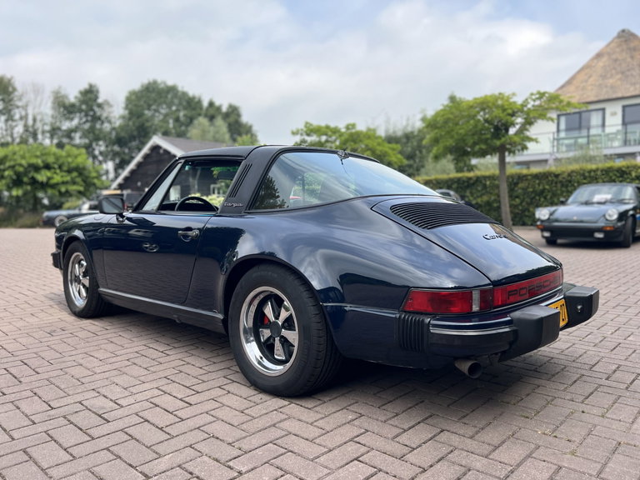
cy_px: 240
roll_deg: +1.2
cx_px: 320
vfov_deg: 53.1
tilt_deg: -3.0
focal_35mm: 26
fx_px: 481
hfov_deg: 67.3
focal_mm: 5.7
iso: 50
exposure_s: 1/2083
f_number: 1.5
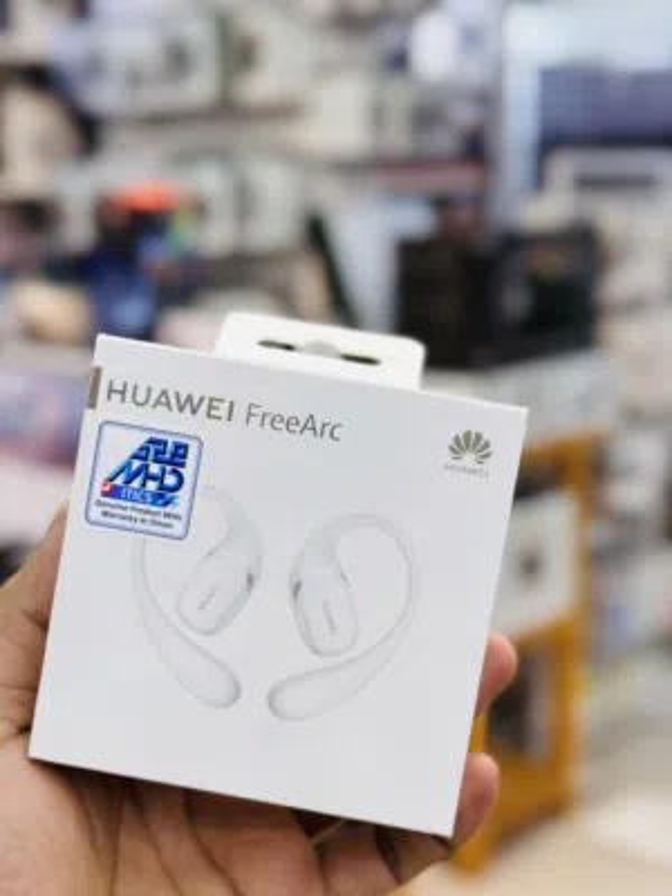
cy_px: 448
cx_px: 336
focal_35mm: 48
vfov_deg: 39.7
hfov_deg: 30.3
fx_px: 1242
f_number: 1.78
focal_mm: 6.76
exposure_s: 1/100
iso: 64
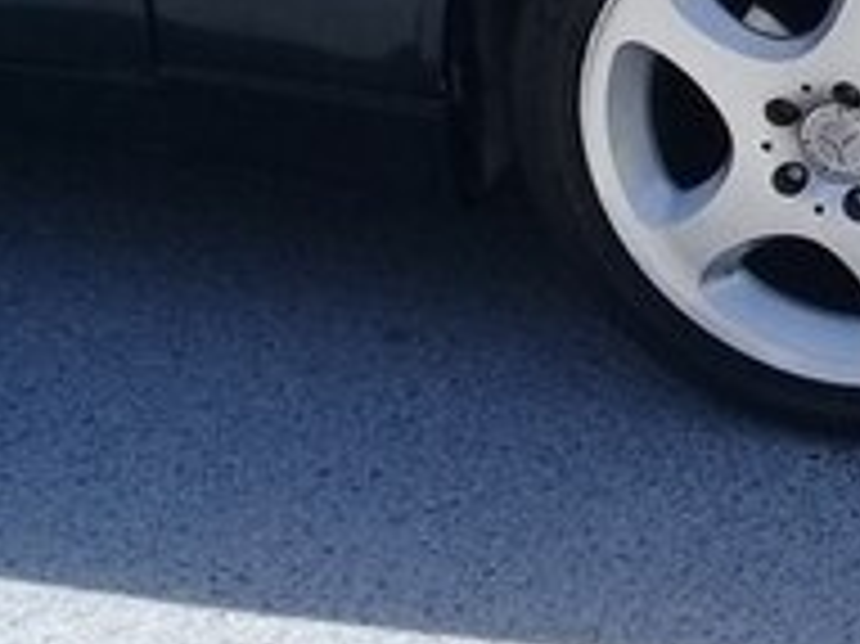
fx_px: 2657
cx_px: 1436
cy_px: -200
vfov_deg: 13.3
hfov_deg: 16.2
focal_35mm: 107
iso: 50
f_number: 2.2
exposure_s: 1/984
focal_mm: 3.3
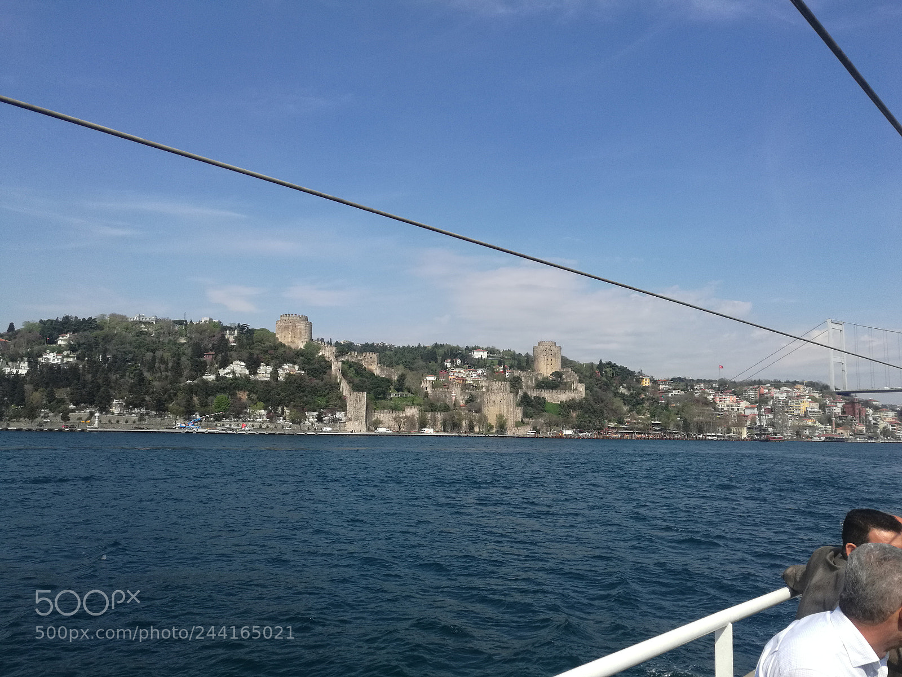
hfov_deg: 65.3
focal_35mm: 27
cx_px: 451
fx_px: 704
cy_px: 338
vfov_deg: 51.4
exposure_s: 1/1247
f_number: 2
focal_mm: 4.04
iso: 50
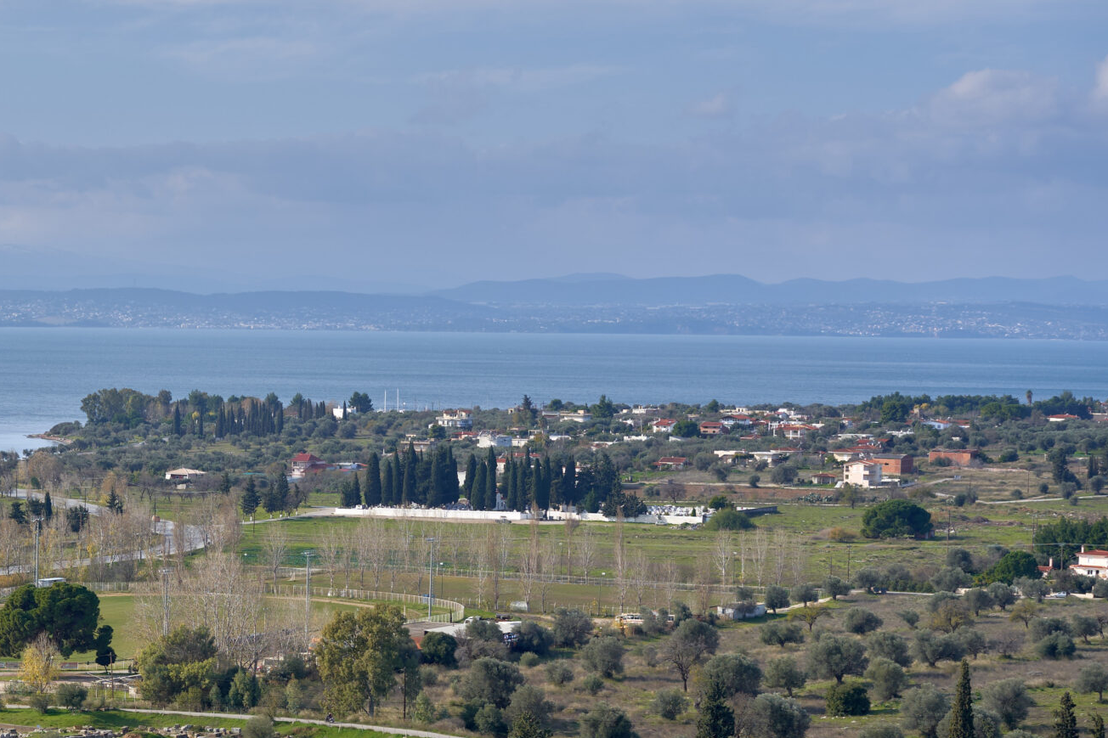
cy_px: 562
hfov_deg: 18.6
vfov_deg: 12.6
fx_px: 3323
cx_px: 78
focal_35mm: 108
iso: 100
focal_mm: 55
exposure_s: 1/400
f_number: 5.6
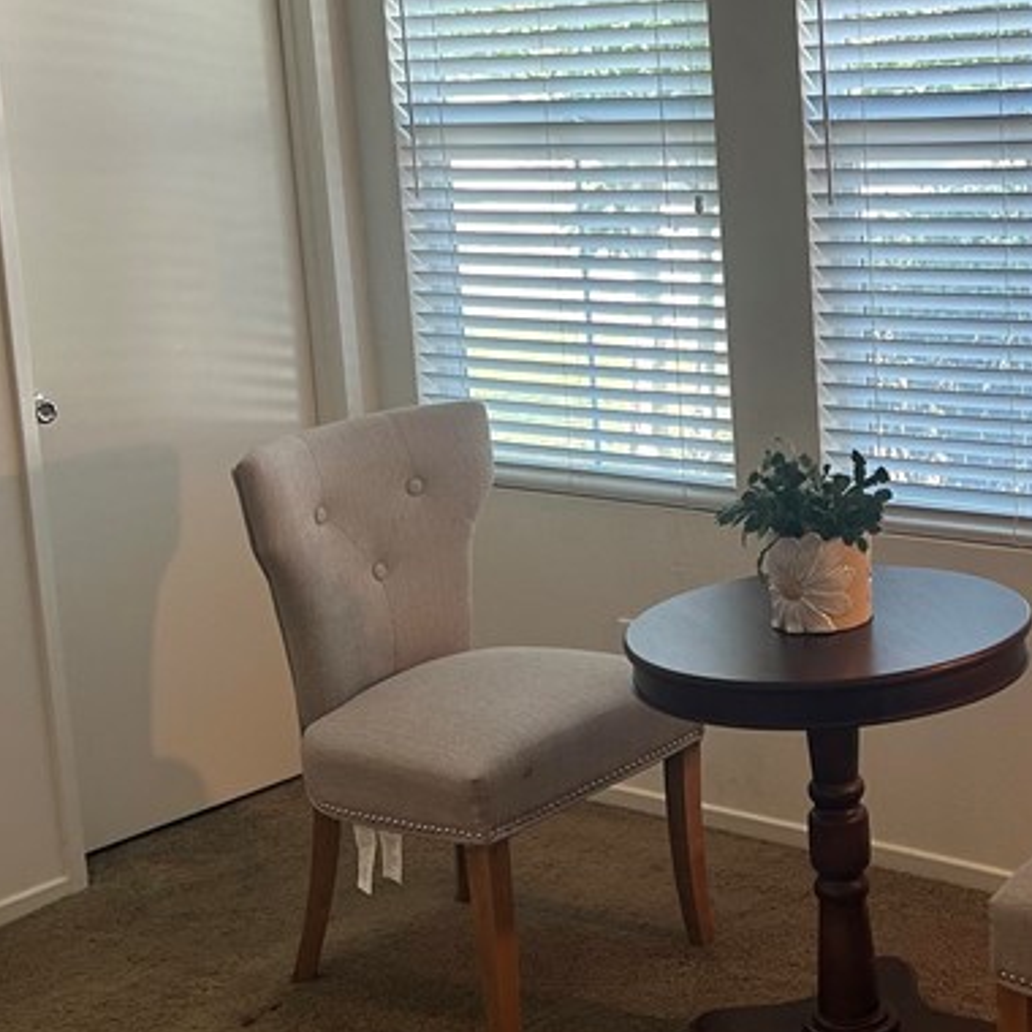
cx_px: 888
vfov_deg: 27.6
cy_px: 345
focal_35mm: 62
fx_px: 2091
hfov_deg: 26.9
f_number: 1.5
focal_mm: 5.7
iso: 80
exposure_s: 1/120
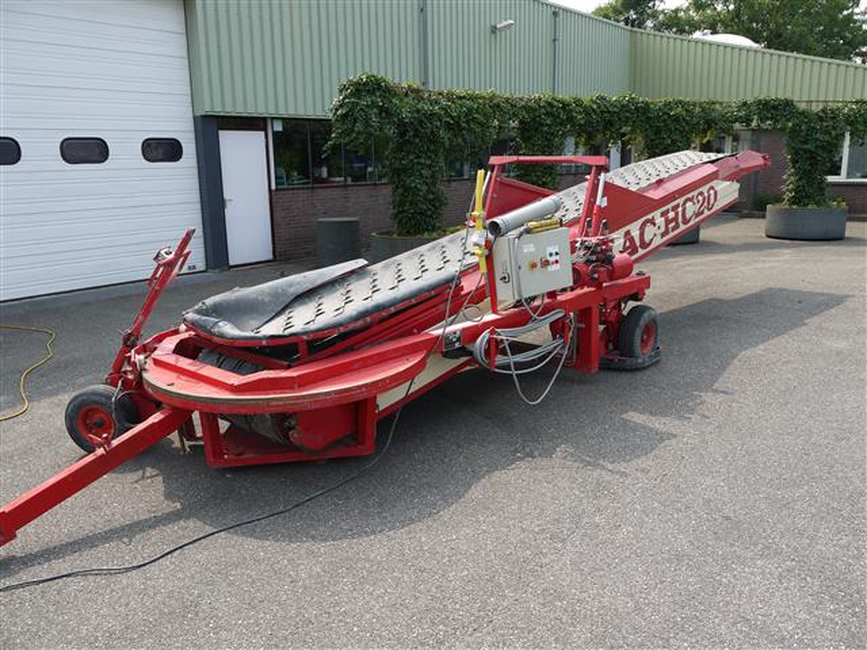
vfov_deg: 49.7
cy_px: 325
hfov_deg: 63.4
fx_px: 701
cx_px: 434
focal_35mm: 28
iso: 100
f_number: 6.3
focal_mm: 14
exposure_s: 1/250
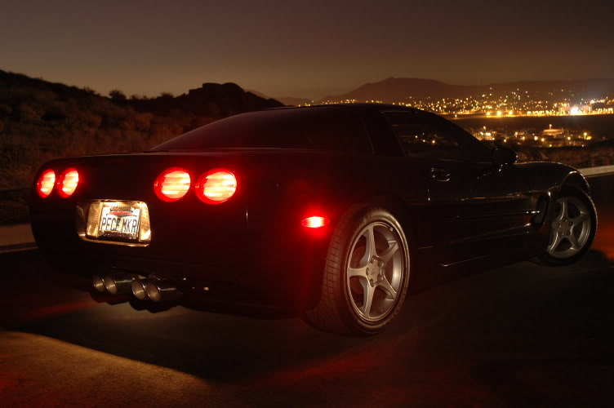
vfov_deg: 28.9
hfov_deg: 42.4
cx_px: 307
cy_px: 204
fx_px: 792
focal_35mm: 46
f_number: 5
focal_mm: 31
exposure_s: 15
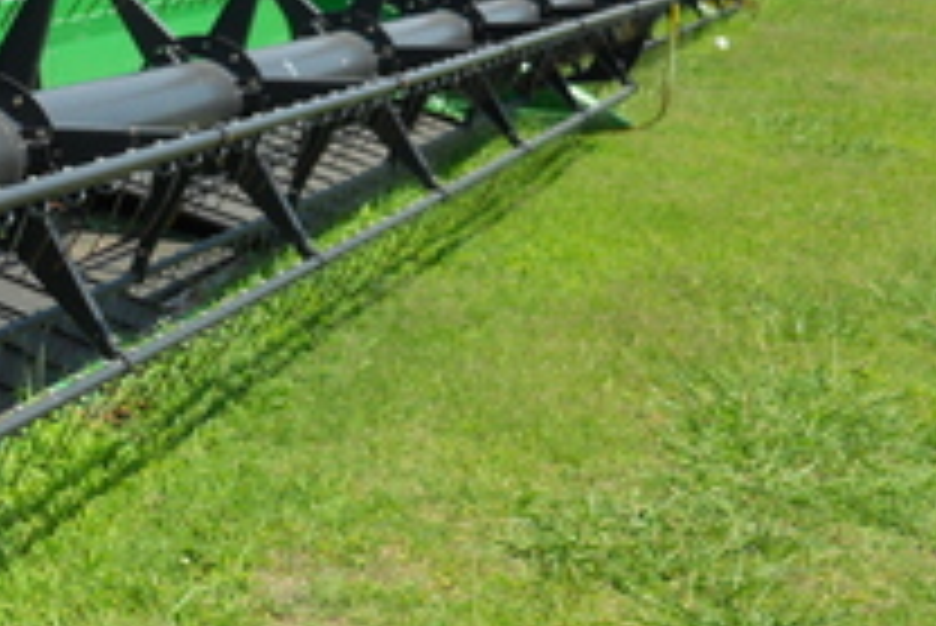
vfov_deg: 17.8
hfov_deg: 23.7
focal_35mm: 76
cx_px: -256
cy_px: 117
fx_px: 1977
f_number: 2.7
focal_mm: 5
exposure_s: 1/640
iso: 80
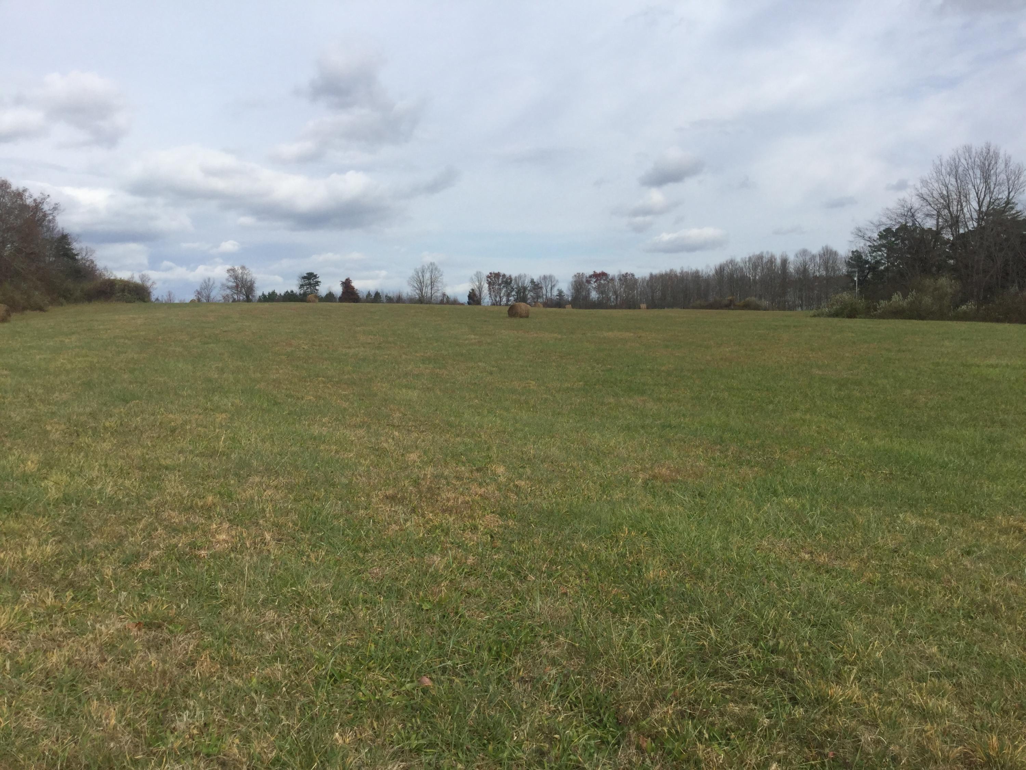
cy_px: 385
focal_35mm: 31
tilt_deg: -4.5
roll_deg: -0.1
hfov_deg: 58.4
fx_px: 919
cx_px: 513
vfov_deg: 45.4
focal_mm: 3.3
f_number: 2.4
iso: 25
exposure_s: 1/1481
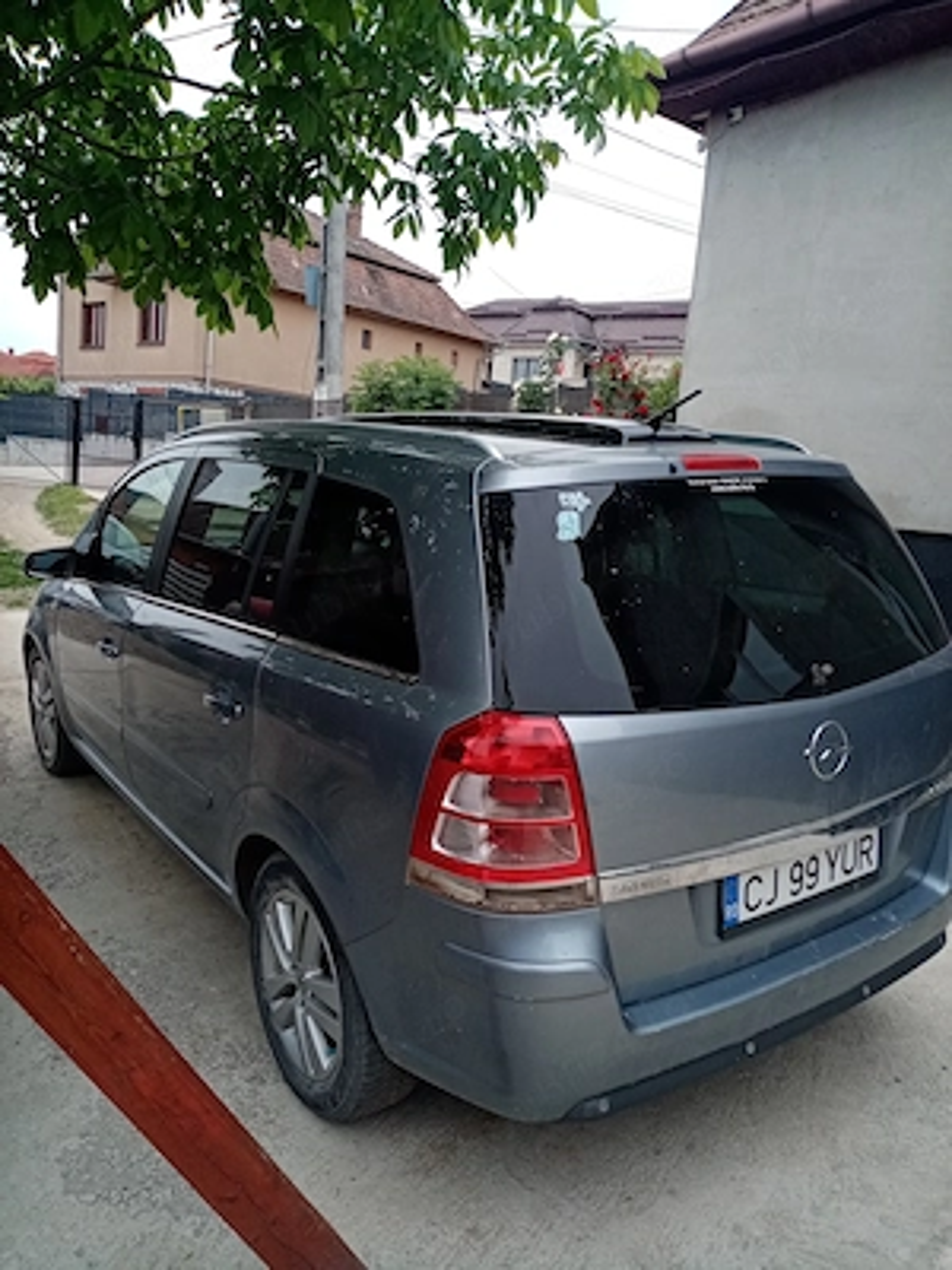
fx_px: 953
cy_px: 635
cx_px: 476
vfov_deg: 67.3
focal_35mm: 26
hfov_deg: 53.1
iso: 115
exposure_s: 1/1030
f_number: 1.8
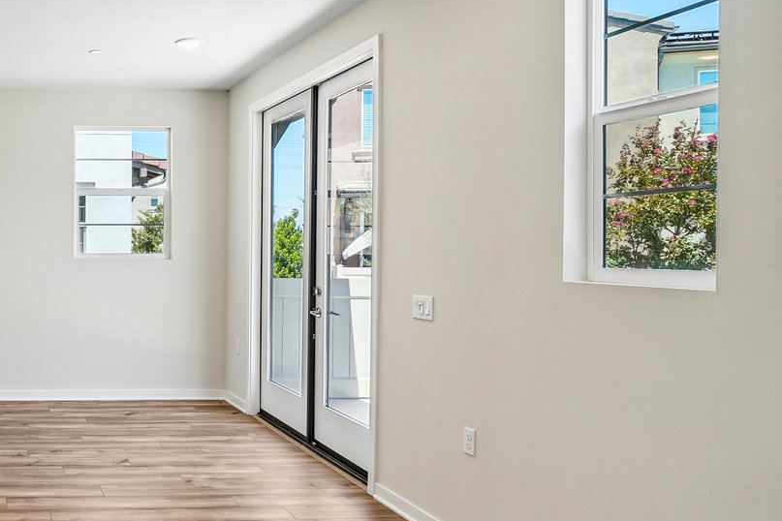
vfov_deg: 40.0
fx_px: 717
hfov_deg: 48.5
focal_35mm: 33
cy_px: 251
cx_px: 23
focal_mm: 13
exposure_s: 1/30
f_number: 7.1
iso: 125
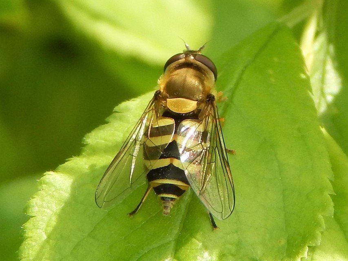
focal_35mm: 114
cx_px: 174
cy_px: 130
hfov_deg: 17.3
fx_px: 1146
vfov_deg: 13.0
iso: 125
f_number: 4.6
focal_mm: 20.5
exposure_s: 1/250
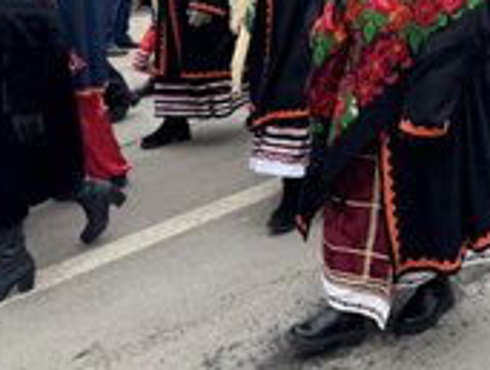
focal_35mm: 56
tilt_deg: -10.0
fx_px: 794
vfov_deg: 25.0
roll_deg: +0.9
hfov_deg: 32.6
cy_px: 3
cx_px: 438
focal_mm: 6.76
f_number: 1.78
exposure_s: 1/280
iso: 80
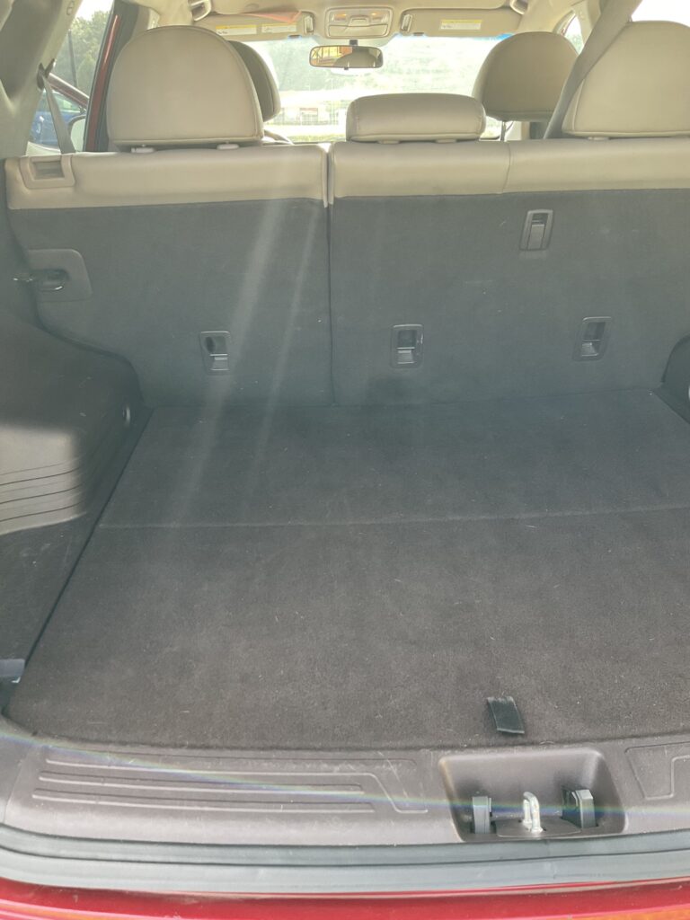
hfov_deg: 48.2
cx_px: 345
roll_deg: -0.6
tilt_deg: -24.2
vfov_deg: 61.7
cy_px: 460
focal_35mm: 29
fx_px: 771
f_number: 1.8
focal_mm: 3
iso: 50
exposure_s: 1/120
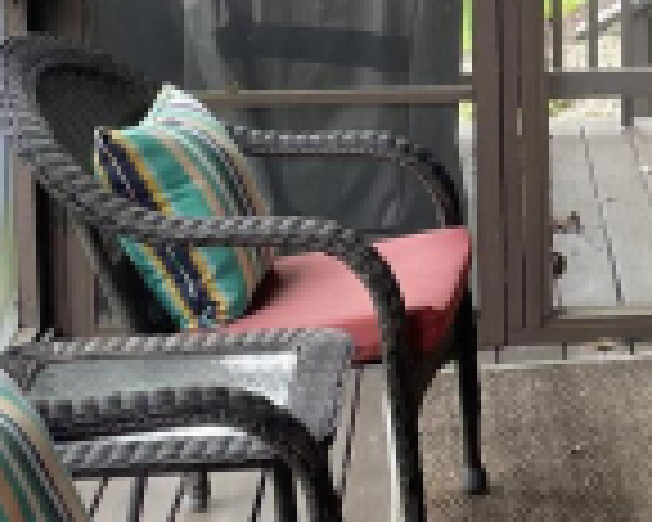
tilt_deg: -7.5
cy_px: -25
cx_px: 630
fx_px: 2258
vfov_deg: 13.0
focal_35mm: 117
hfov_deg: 16.2
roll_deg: +2.3
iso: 125
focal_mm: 4.2
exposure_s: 1/121
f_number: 1.6
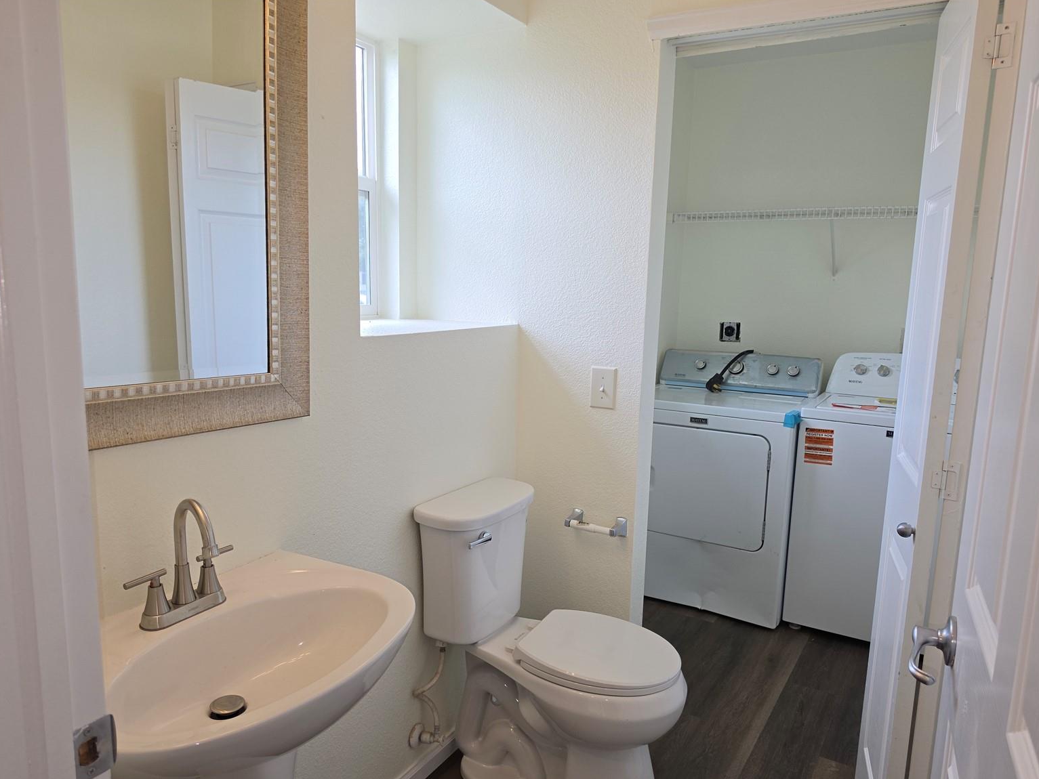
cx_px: 504
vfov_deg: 56.8
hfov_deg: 71.6
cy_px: 400
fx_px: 720
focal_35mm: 24
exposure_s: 1/120
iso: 16
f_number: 1.4
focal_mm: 6.5
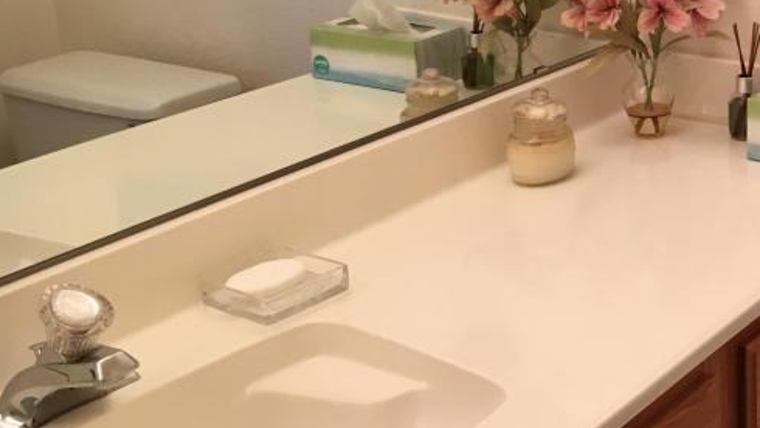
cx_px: 789
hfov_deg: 29.4
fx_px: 1330
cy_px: 79
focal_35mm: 66
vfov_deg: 18.1
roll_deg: +0.6
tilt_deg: -16.1
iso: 32
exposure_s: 1/30
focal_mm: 4.15
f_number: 2.2
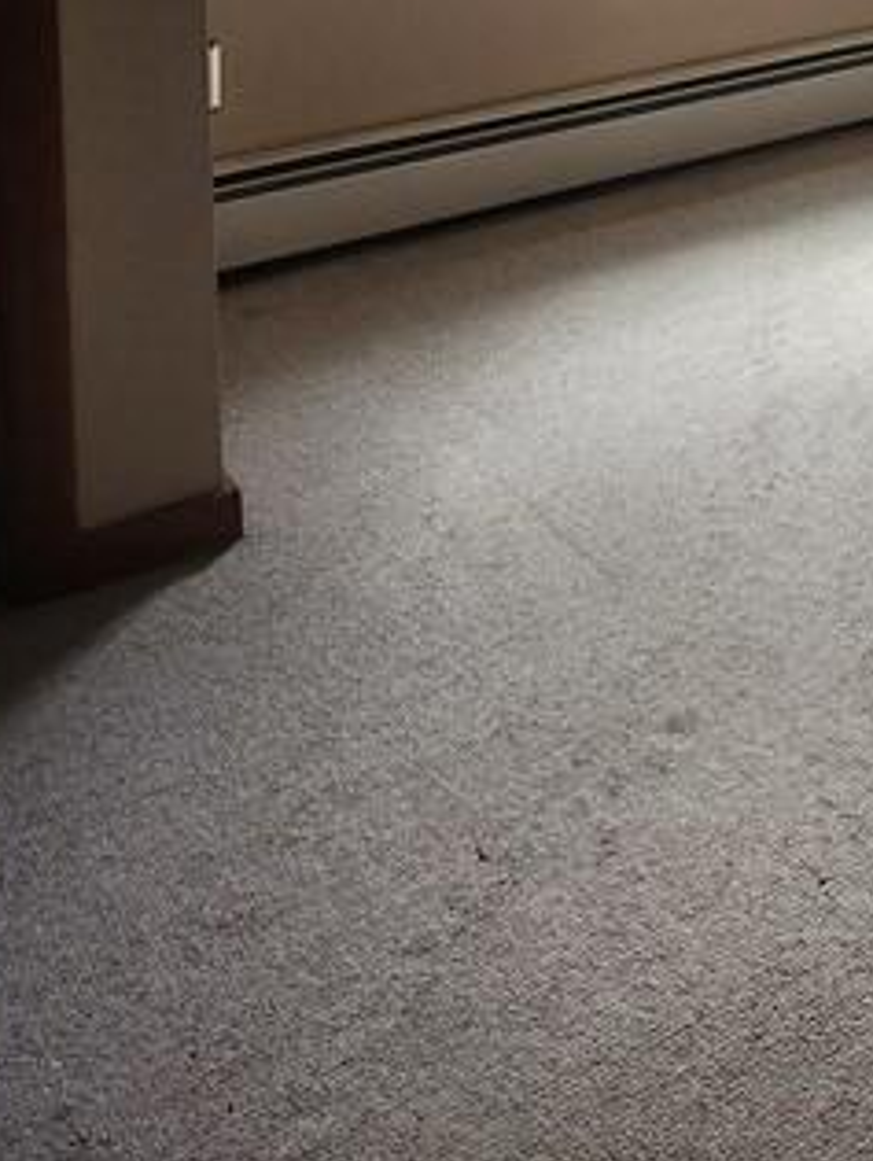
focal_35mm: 56
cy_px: -240
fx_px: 1879
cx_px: 1009
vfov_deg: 29.4
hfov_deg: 24.1
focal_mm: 5.4
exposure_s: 1/120
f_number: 1.8
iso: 320
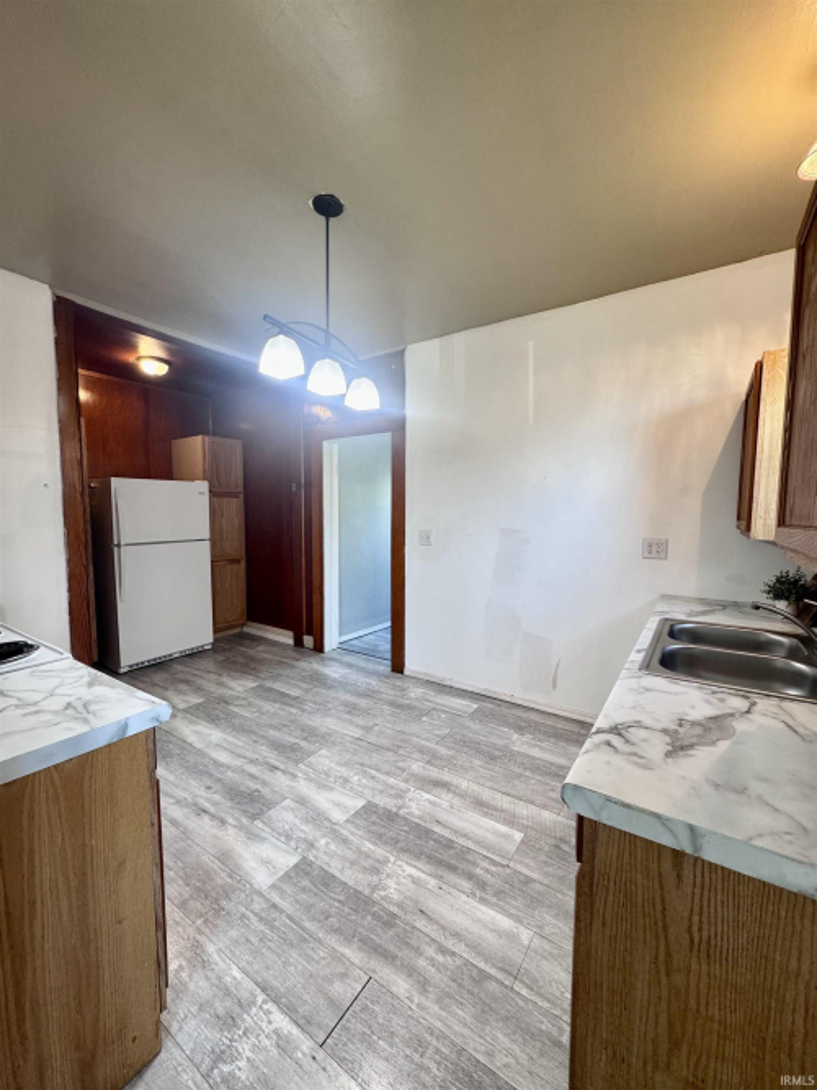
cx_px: 408
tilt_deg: -4.7
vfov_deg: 102.1
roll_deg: -0.4
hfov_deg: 85.7
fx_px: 441
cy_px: 545
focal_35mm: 14
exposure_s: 1/60
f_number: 2.2
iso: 200
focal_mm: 2.22
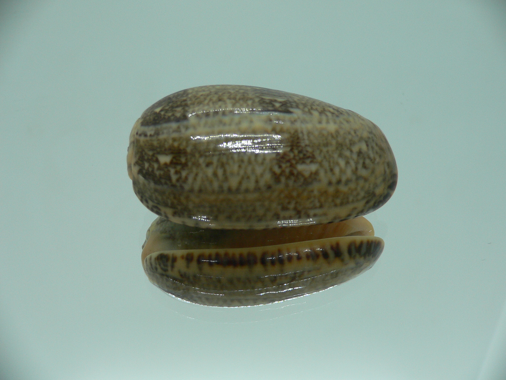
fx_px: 512
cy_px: 190
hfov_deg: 52.6
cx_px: 253
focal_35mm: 35
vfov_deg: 40.7
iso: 80
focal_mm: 4.6
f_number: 2.8
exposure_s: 1/60
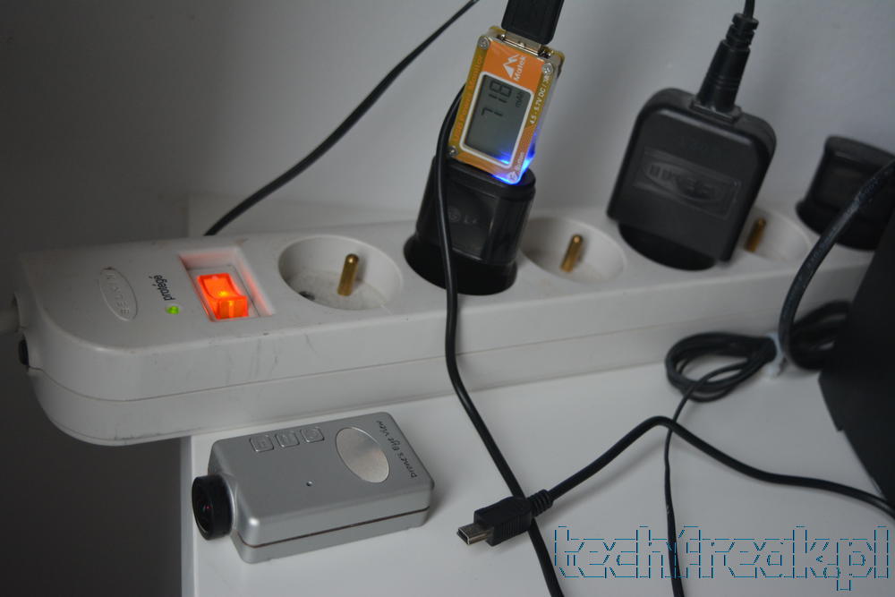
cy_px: 298
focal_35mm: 51
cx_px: 448
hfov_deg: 38.9
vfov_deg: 26.5
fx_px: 1268
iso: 800
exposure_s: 1/60
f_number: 4.5
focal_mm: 34
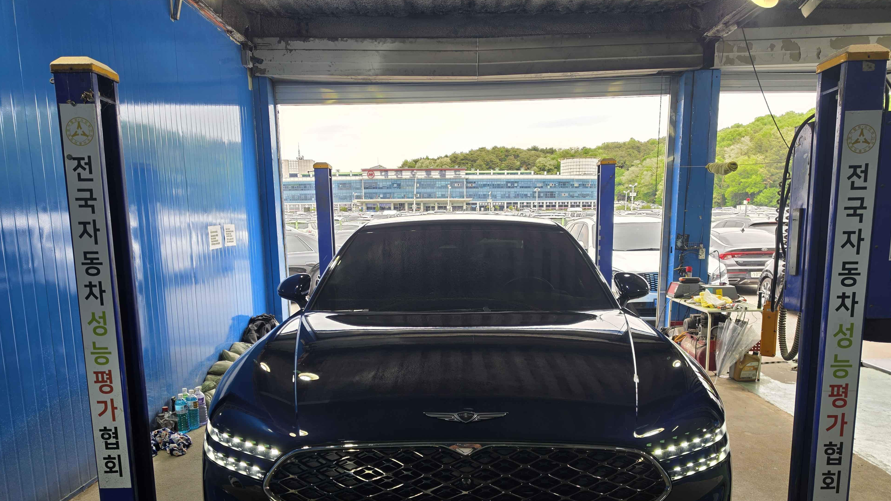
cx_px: 453
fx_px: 614
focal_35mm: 26
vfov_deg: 43.8
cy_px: 333
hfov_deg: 71.9
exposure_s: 1/120
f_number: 1.4
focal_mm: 6.5
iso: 25
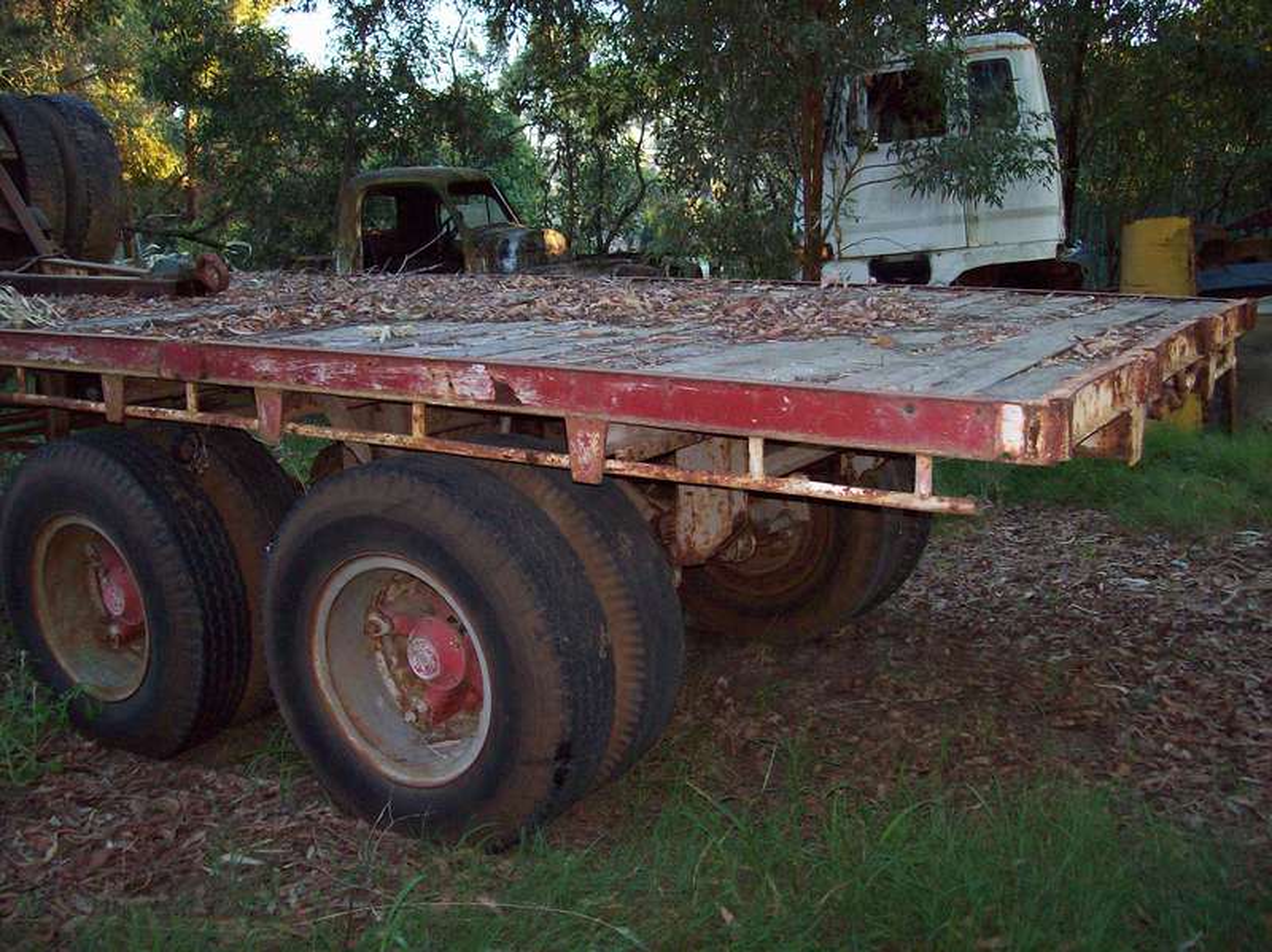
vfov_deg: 39.6
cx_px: 636
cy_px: 476
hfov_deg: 51.4
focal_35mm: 36
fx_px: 1322
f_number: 2.7
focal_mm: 6
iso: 140
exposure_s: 1/64
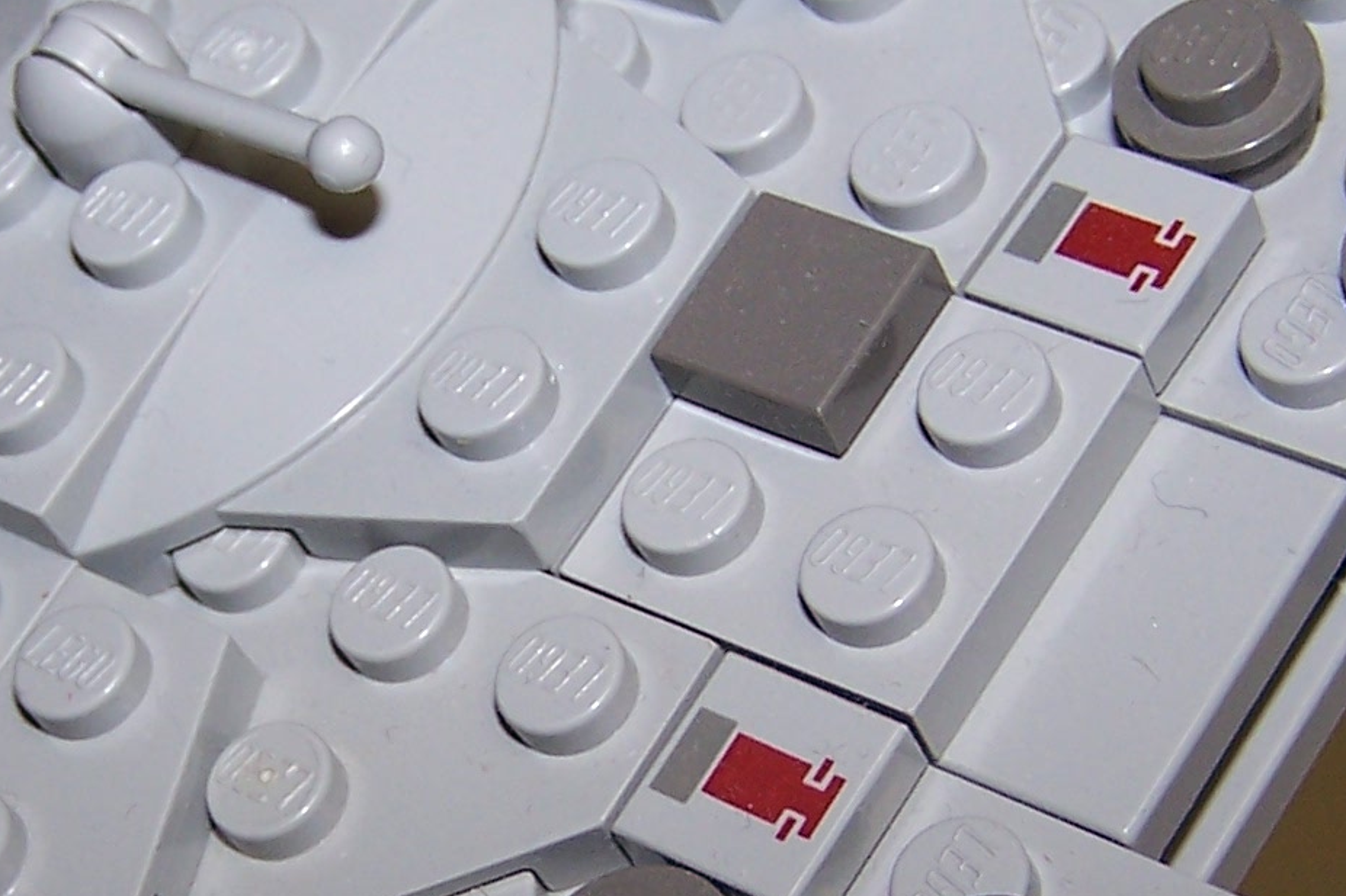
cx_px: 464
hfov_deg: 18.5
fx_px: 4112
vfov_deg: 12.4
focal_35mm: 110
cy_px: 681
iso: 80
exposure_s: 1/60
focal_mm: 6.3
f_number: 2.8
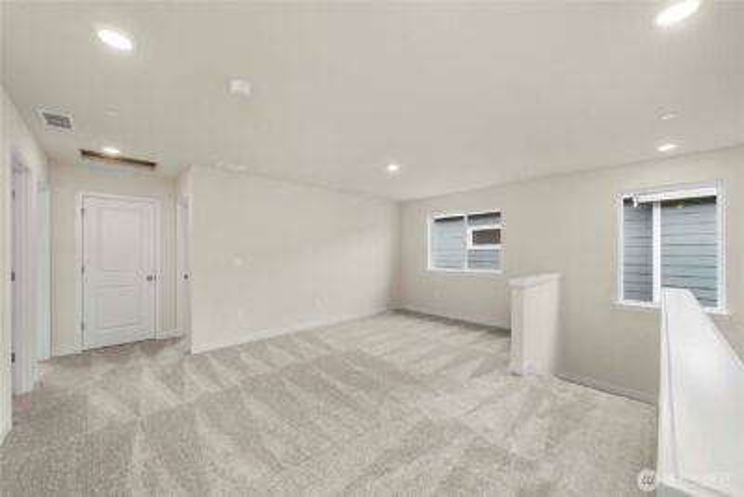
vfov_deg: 85.5
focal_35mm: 13
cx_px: 372
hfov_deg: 108.3
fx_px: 269
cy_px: 248
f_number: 8
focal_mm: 13
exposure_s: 1/60
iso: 320
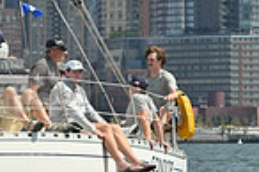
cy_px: 27
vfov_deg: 2.5
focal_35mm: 538
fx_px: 3866
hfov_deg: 3.8
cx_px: -174
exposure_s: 1/1250
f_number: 11
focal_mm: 135
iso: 320
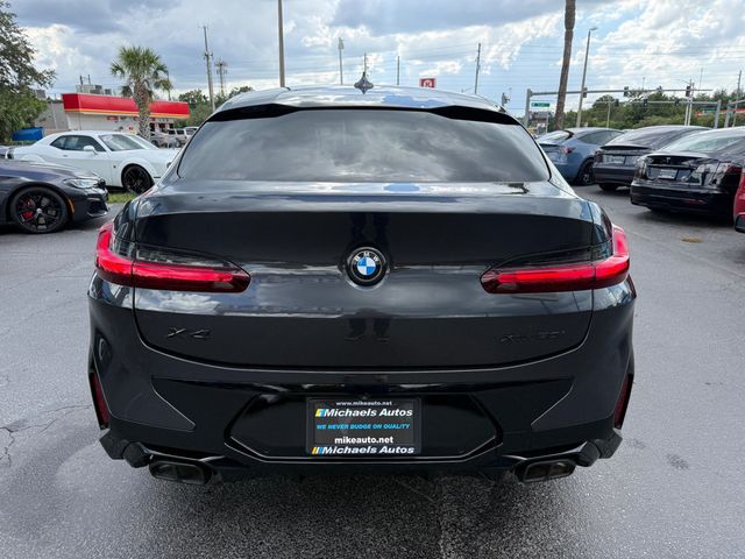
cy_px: 280
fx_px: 517
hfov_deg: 71.6
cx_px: 372
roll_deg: -0.1
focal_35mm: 24
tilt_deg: -13.9
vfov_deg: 56.8
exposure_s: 1/1553
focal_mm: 6.76
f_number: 1.78
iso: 100
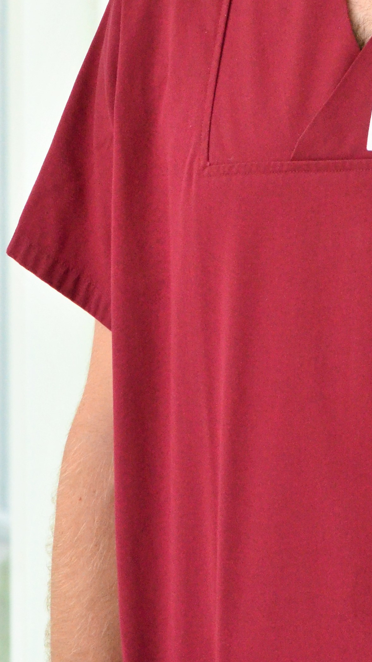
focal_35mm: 285
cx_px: 393
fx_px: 5001
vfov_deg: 7.5
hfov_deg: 4.3
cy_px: -11
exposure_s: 1/1000
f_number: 8
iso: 2500
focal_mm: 85
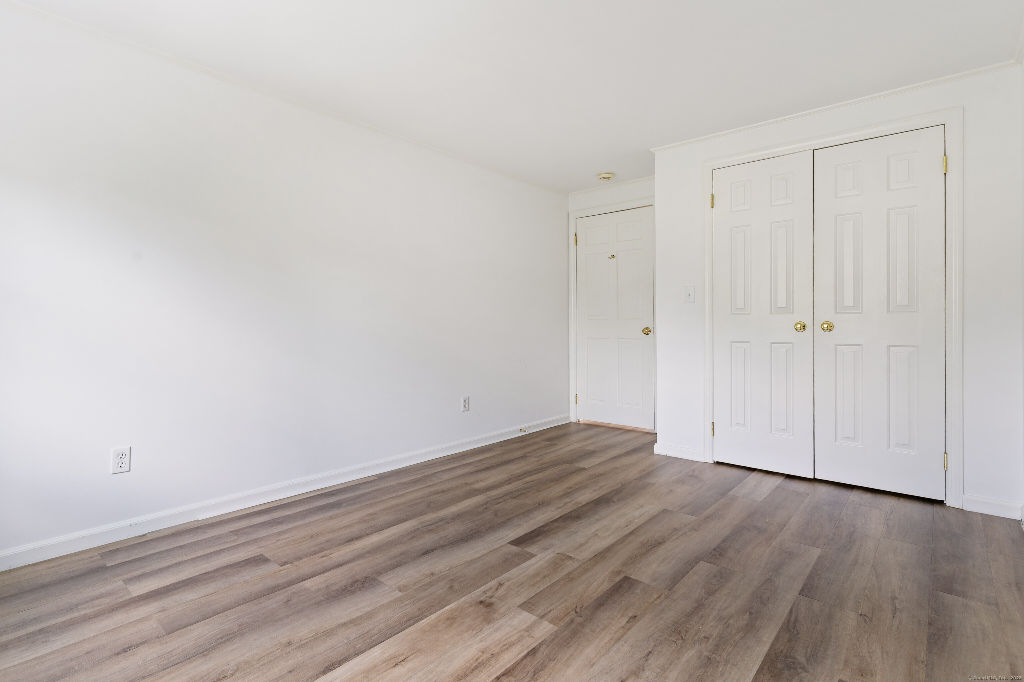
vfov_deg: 70.4
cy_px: 341
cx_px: 512
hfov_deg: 93.3
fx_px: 484
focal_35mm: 17
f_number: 8
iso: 320
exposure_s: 1/3
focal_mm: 17
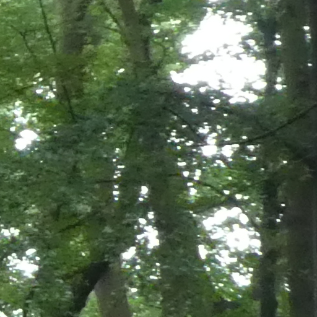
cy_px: 143
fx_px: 2714
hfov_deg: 6.1
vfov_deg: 6.7
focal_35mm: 262
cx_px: -658
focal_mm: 5.4
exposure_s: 1/80
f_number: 3.5
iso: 640
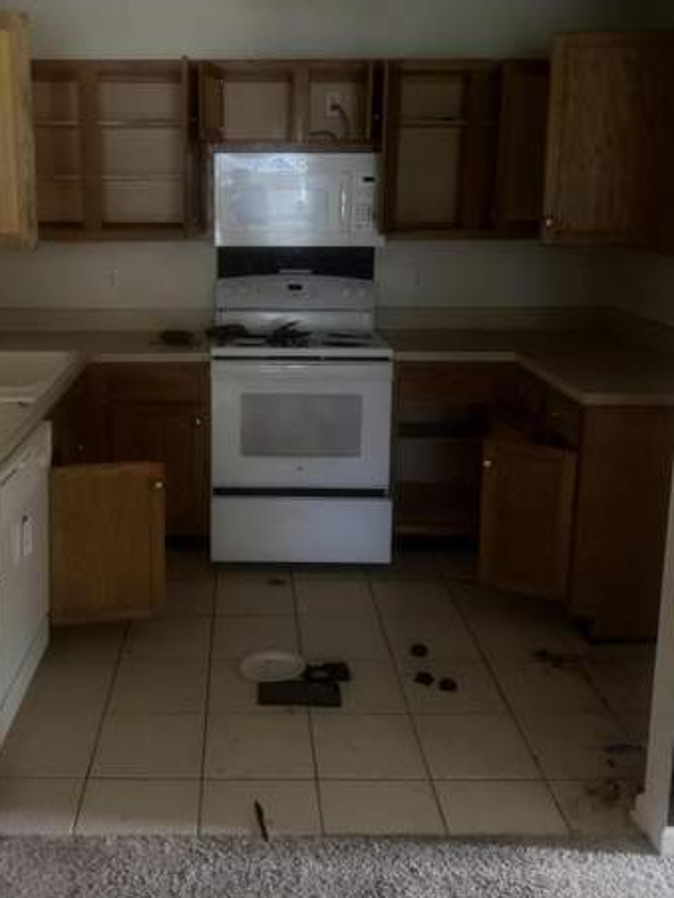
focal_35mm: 34
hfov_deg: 41.4
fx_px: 883
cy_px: 350
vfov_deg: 53.5
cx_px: 245
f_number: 1.78
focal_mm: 6.76
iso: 1000
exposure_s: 1/30
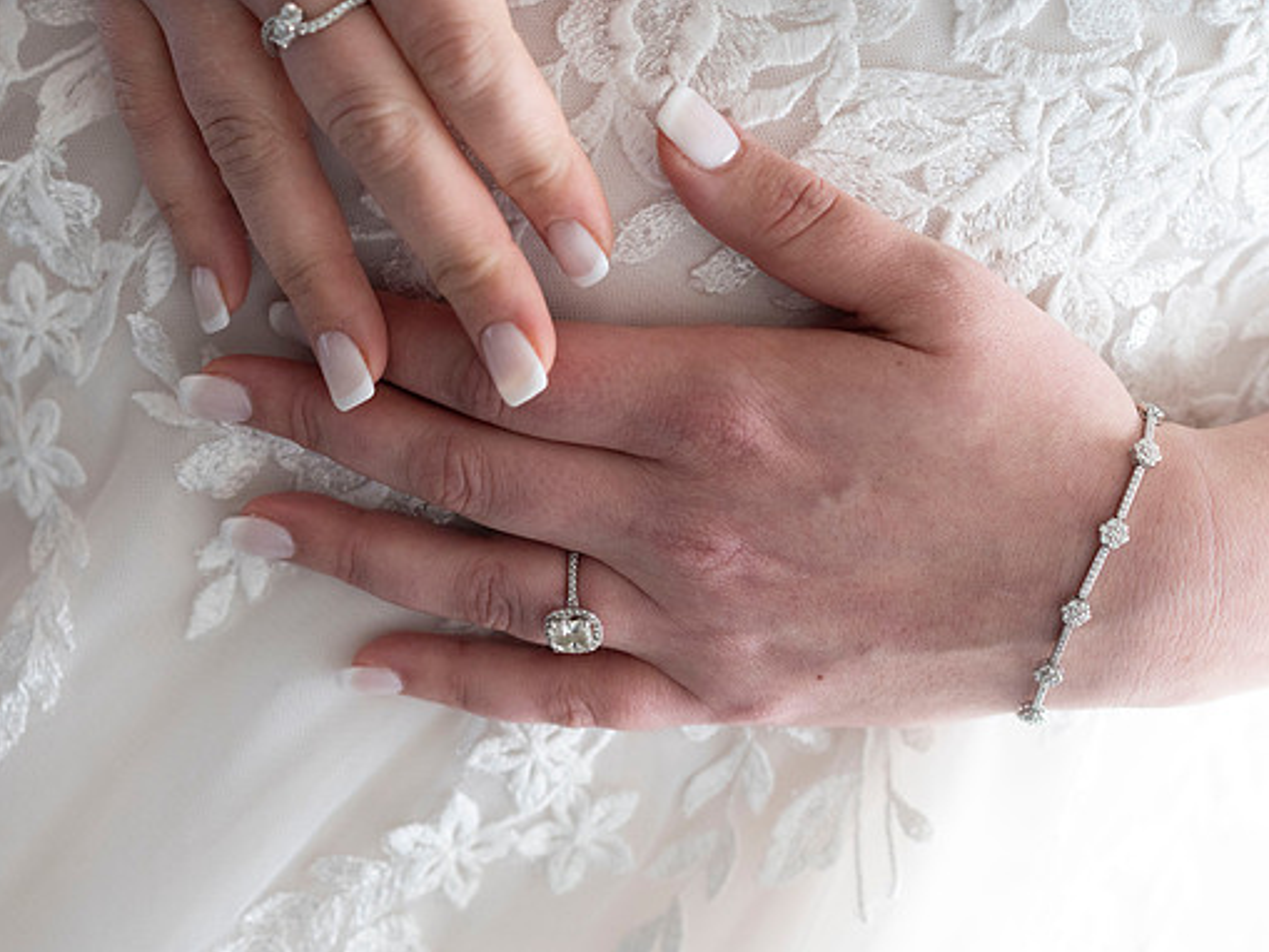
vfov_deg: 15.9
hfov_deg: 21.1
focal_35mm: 93
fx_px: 3410
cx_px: 576
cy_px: 478
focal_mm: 85
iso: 4000
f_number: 4
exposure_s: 1/800
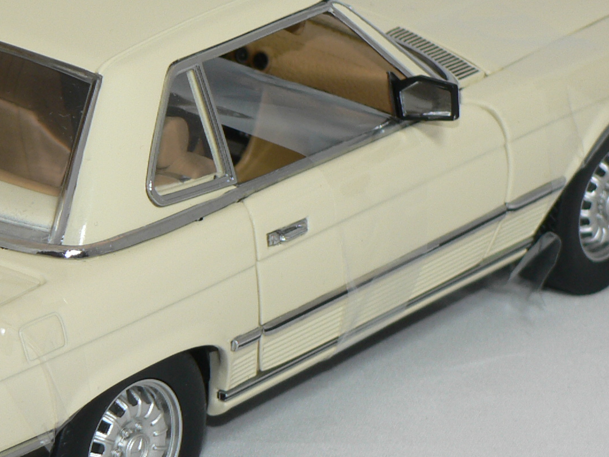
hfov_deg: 10.0
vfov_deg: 7.5
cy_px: 209
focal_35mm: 198
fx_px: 3483
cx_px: 112
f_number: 3.2
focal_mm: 13.7
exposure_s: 1/60
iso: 80
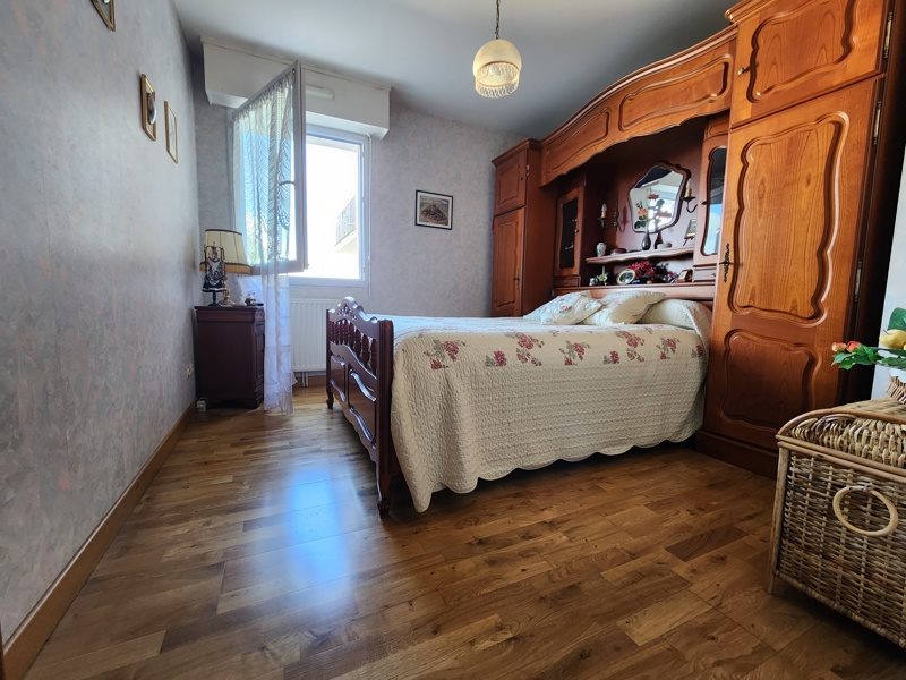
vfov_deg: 89.9
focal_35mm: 13
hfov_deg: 106.2
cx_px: 453
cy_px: 340
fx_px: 340
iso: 200
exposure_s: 1/60
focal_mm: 2.2
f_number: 2.2
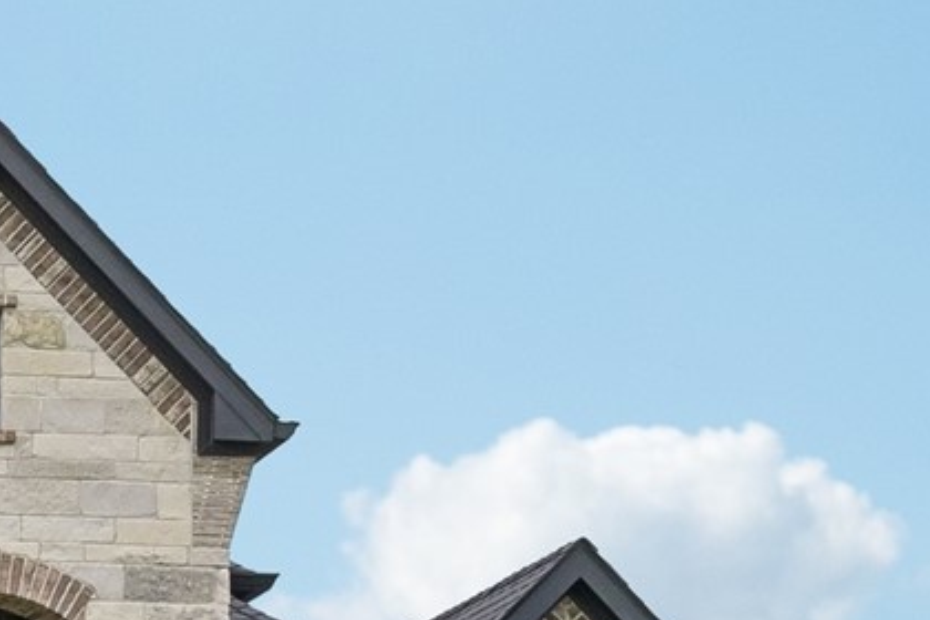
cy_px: 906
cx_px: -580
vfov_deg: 8.7
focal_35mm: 155
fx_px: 4004
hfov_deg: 12.4
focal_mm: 30
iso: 400
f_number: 8
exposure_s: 1/250
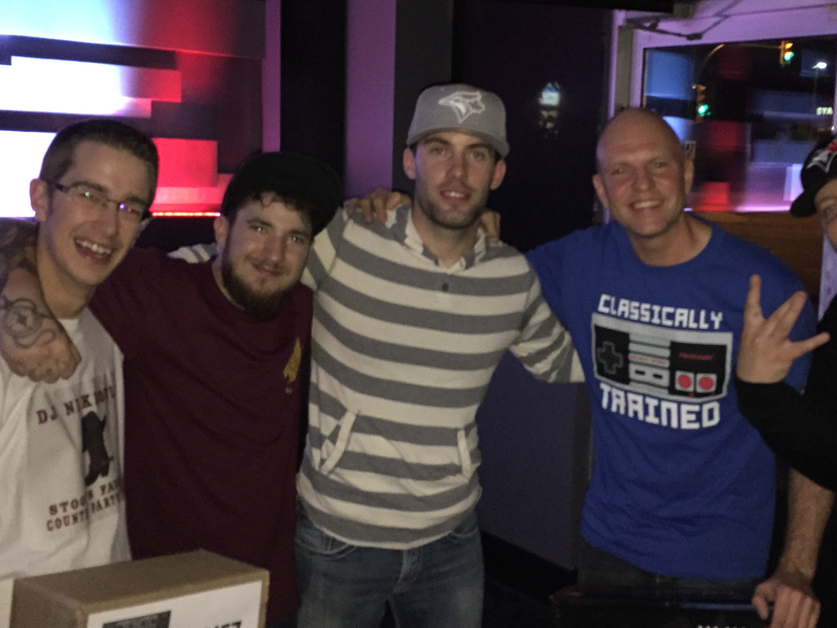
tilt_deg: -6.1
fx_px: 1088
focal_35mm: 45
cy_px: 302
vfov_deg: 32.2
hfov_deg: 41.9
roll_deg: -2.5
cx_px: 500
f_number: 2.2
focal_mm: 4.15
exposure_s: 1/16
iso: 320
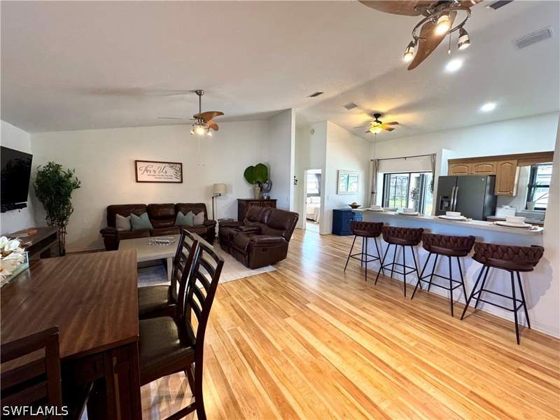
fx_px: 226
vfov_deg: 85.7
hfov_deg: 102.1
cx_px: 280
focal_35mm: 14
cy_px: 210
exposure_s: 1/60
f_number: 2.2
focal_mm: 2.22
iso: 250
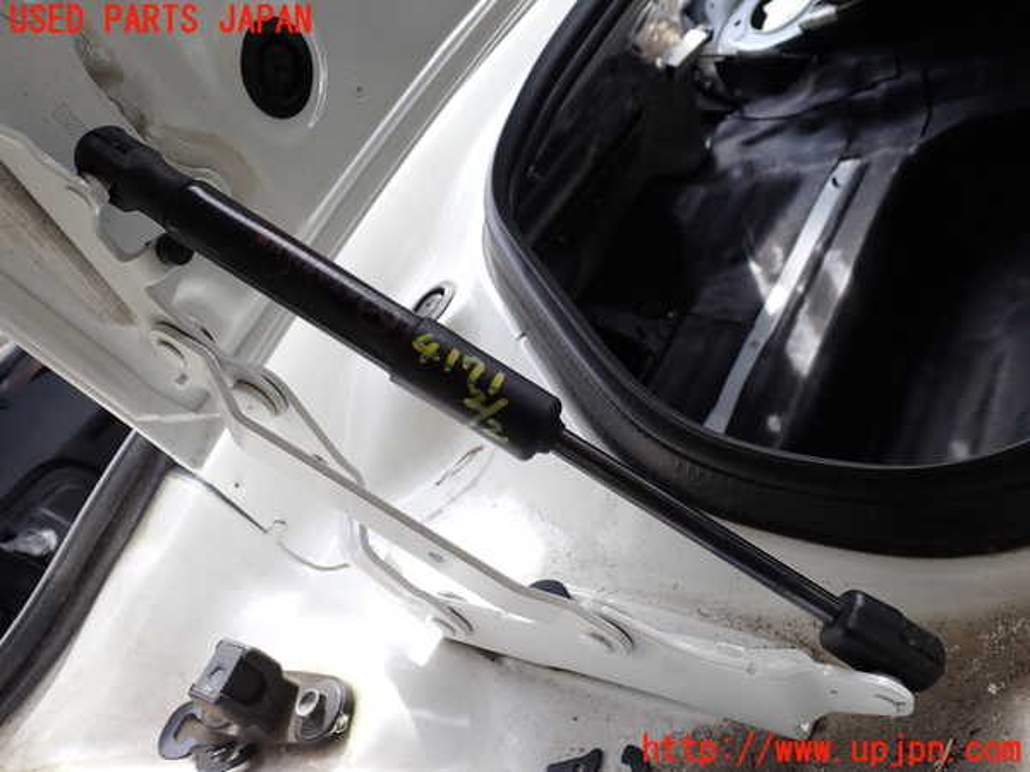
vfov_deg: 46.8
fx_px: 893
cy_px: 386
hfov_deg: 60.0
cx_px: 515
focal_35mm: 30
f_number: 3.2
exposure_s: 1/125
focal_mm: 5.4
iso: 100
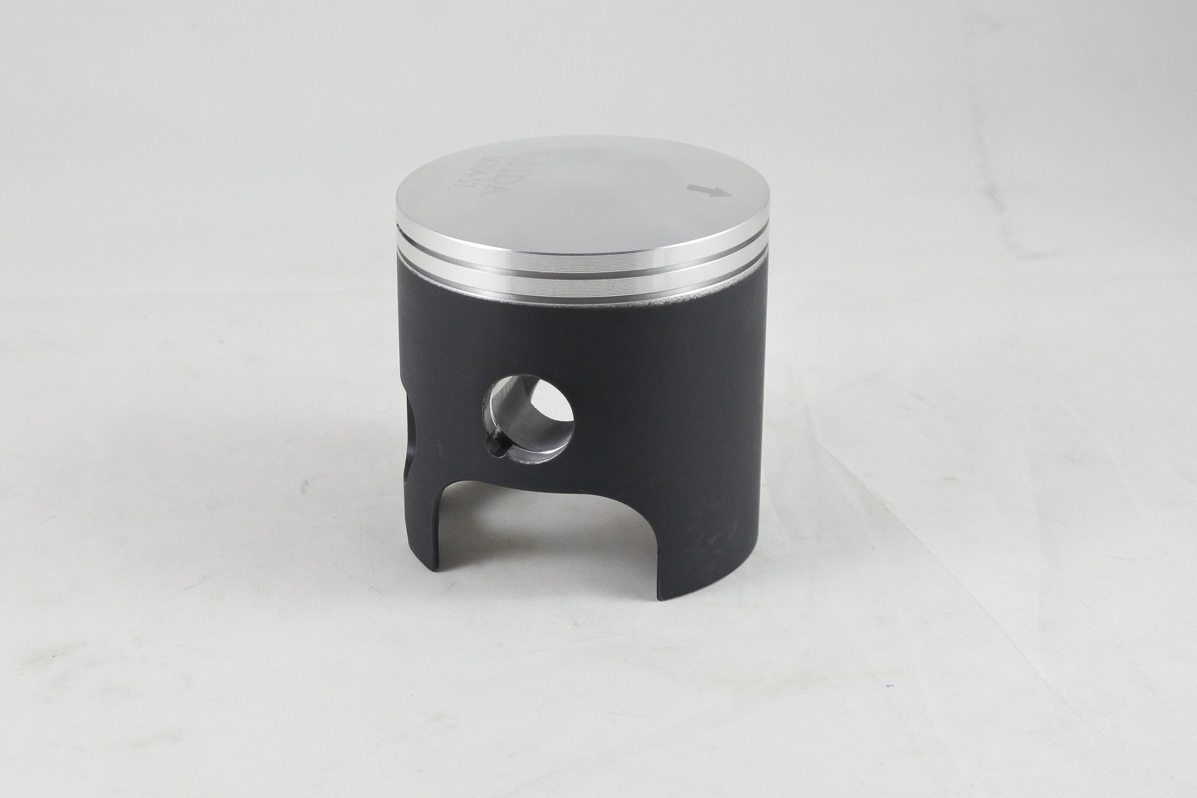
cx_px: 598
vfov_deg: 31.2
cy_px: 399
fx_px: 1430
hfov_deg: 45.4
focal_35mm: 43
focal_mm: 16.1
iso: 640
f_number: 4.5
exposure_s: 1/125
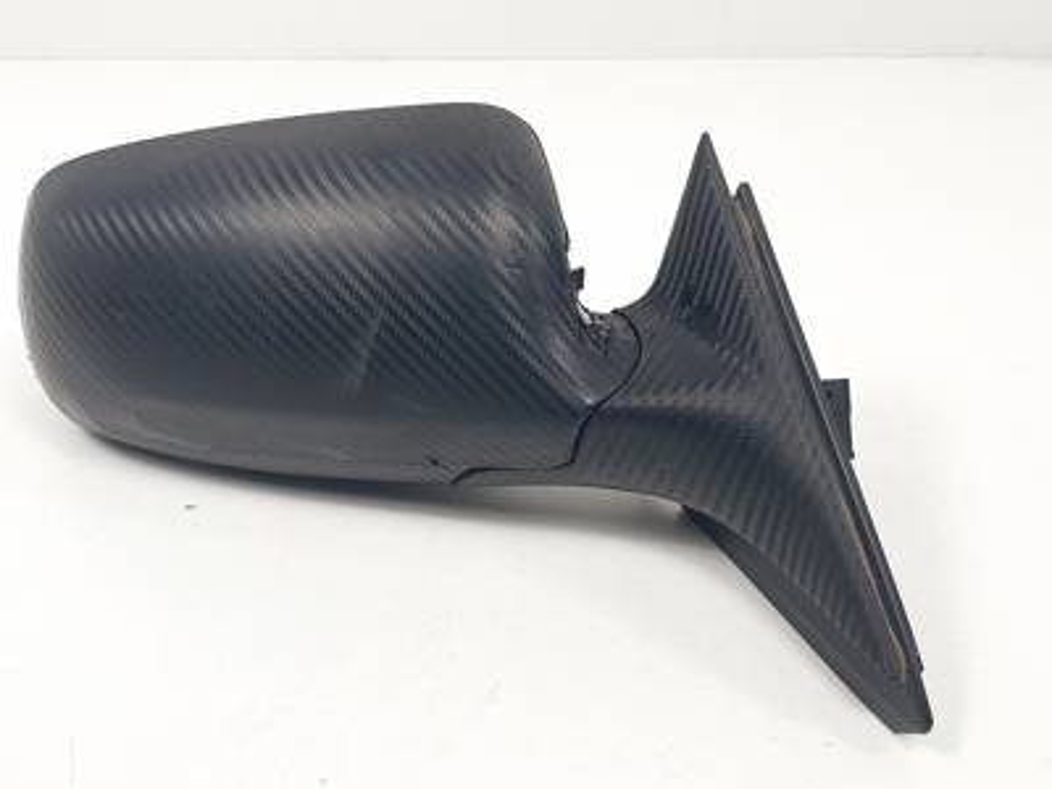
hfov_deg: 67.3
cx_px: 526
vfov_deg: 53.1
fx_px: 790
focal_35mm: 26
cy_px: 394
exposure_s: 1/223
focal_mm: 4.3
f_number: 2.4
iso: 50
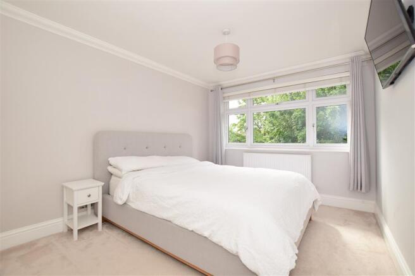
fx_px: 173
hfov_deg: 100.4
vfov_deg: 77.3
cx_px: 208
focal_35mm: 15
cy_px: 138
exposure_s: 1/125
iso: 400
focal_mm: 10
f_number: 7.1
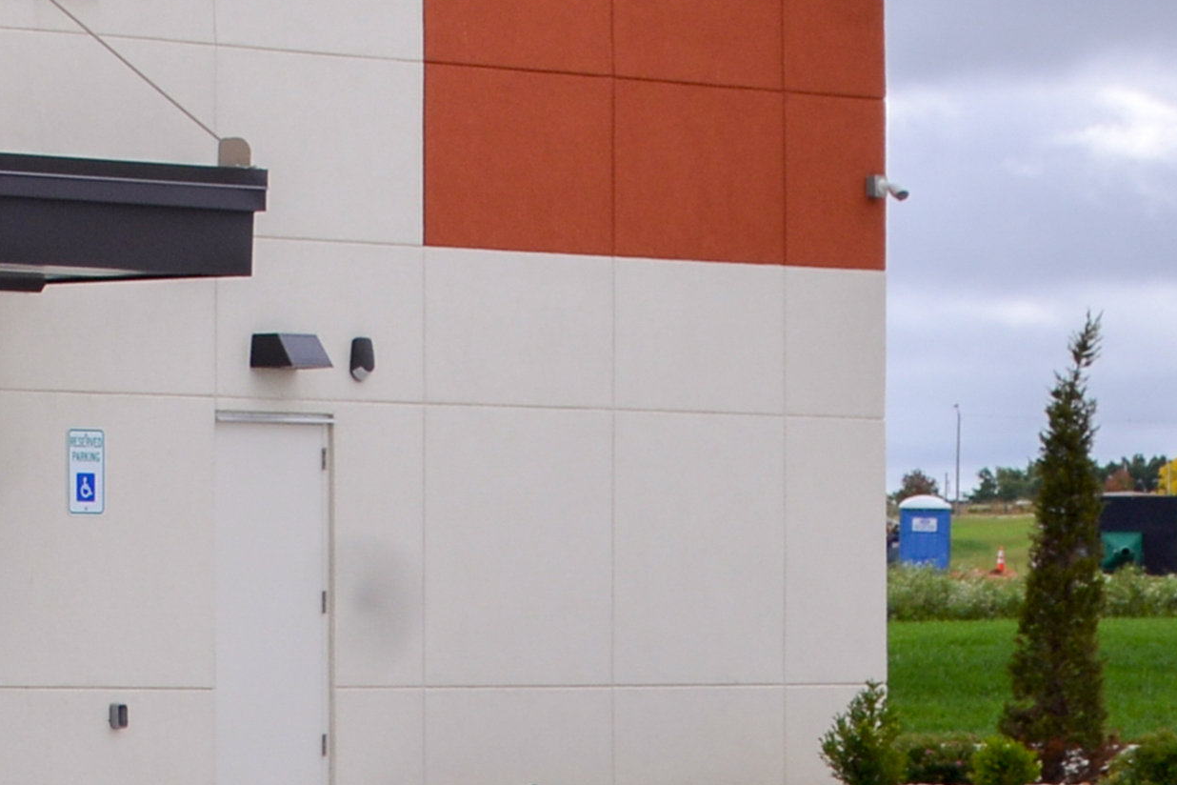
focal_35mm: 143
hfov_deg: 10.4
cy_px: -754
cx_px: -2319
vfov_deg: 9.1
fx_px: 4675
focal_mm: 24
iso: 100
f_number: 7.1
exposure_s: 1/320
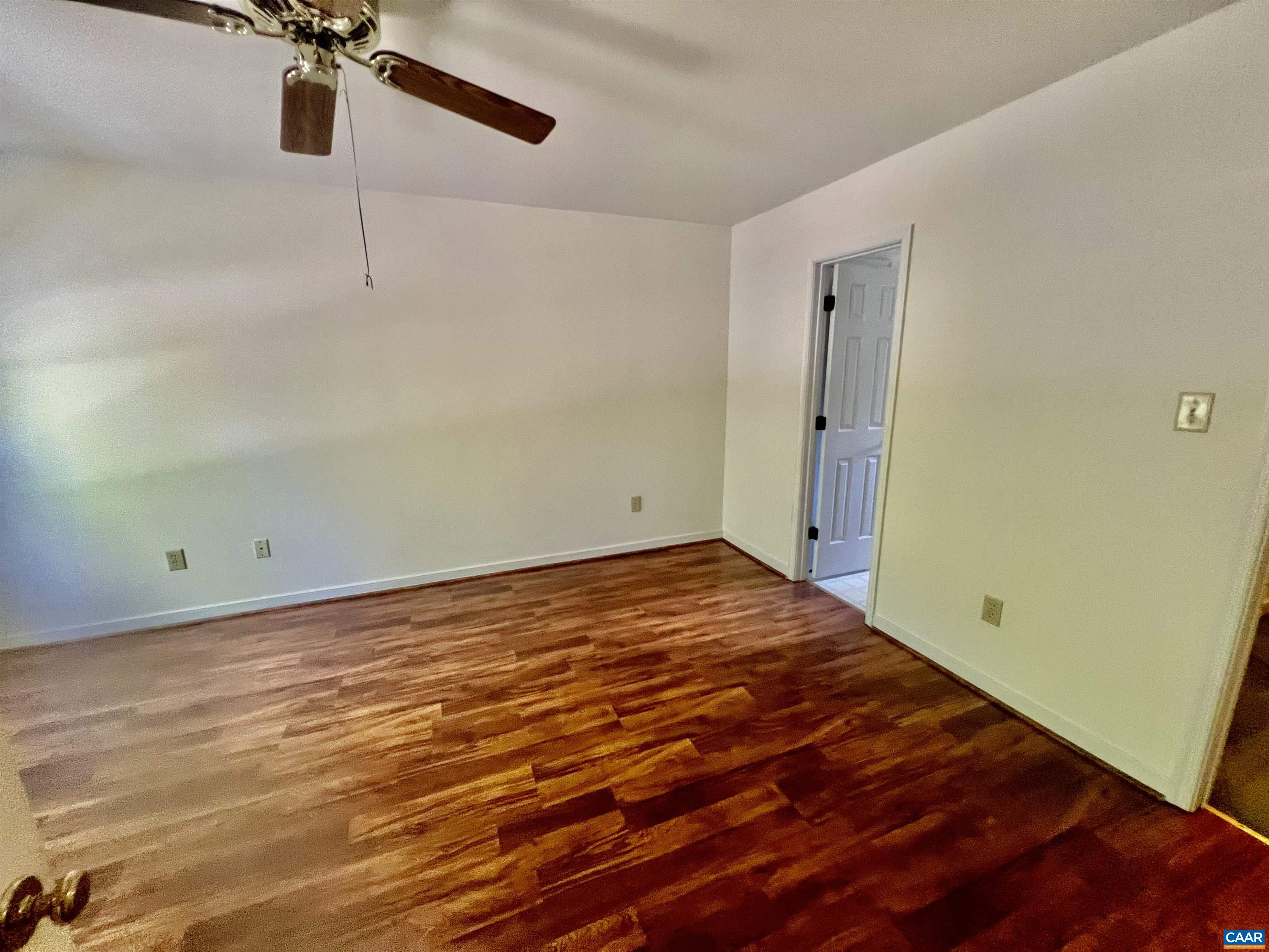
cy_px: 476
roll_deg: +1.5
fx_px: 477
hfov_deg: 106.2
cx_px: 634
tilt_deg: -12.6
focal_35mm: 13
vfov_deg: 89.9
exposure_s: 1/60
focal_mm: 1.57
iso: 320
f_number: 1.8
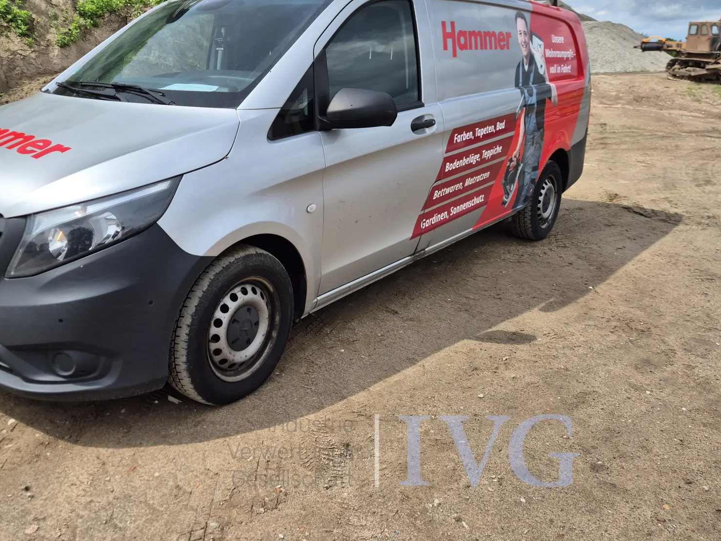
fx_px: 625
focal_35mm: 30
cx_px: 297
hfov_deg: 59.6
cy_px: 205
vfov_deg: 46.4
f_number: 1.8
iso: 25
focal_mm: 5.4
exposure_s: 1/1620
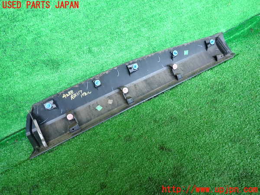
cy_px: 98
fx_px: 188
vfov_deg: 54.9
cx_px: 130
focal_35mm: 25
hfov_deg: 69.4
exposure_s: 1/60
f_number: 2
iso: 160
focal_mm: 4.5
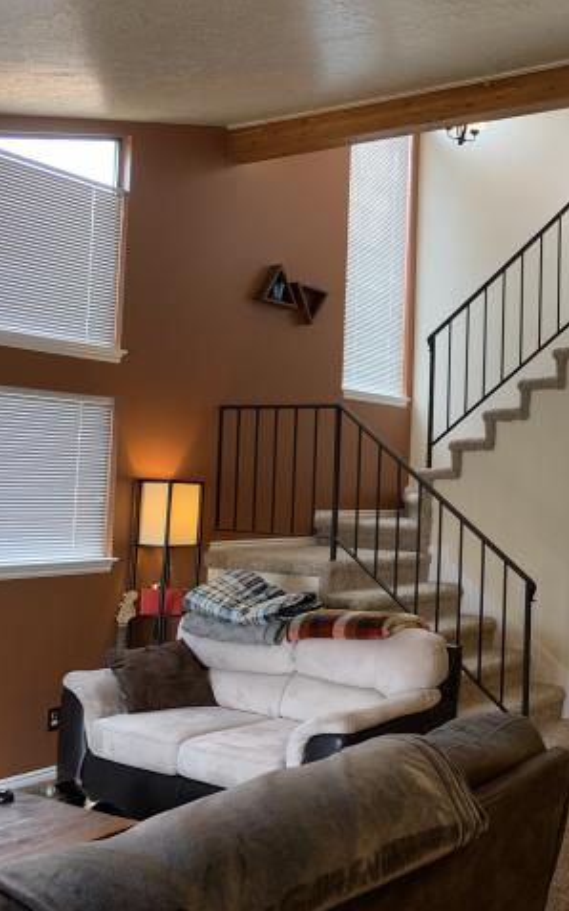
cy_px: 456
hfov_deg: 31.2
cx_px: 603
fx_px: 918
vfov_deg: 52.8
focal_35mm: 37
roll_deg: -2.2
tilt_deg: +3.5
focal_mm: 4.25
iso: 64
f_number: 1.8
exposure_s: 1/60
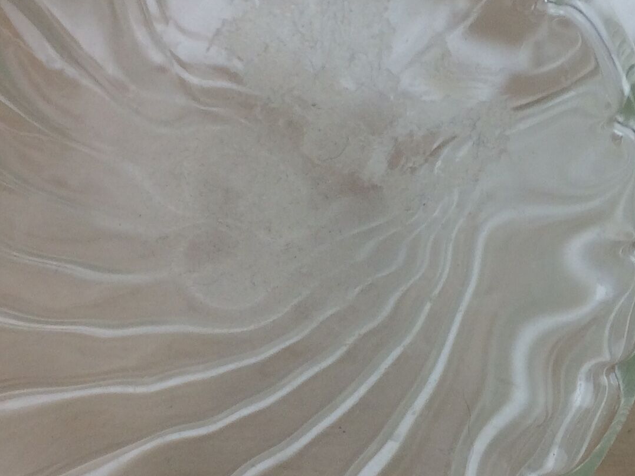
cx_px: 660
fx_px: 1614
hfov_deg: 21.3
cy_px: 254
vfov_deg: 16.8
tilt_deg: -12.9
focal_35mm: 88
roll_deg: -3.9
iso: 32
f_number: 2.2
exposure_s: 1/100
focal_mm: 4.15
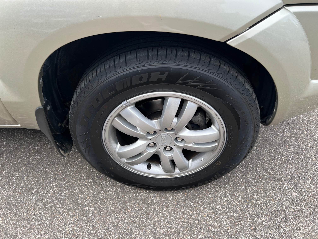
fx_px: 239
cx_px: 159
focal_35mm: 26
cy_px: 120
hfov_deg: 67.3
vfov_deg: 53.1
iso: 50
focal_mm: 5.7
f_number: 1.5
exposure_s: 1/687
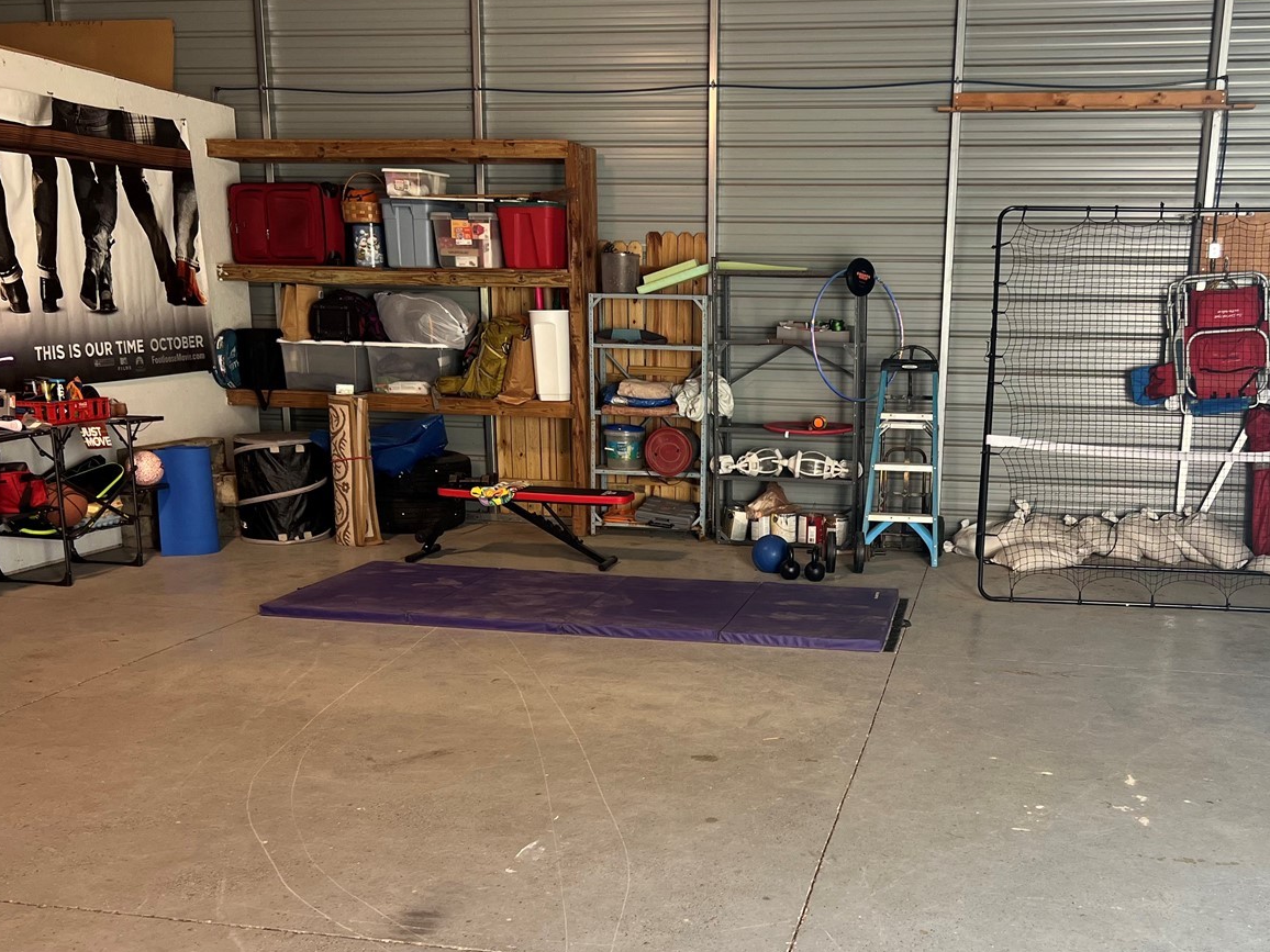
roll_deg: -0.8
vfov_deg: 39.2
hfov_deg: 51.0
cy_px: 631
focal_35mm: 36
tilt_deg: -14.3
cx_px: 762
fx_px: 1321
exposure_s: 1/120
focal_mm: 5.7
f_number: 1.5
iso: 100
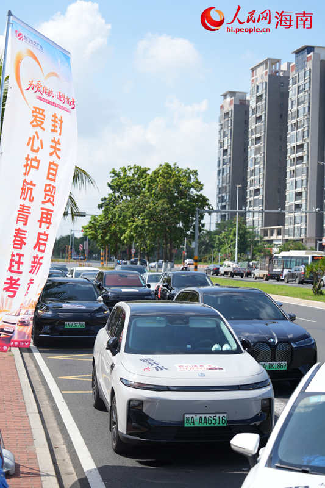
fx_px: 799
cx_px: 162
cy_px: 244
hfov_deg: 23.0
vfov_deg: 33.9
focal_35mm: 59
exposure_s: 1/1250
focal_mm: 59
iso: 100
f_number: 2.8
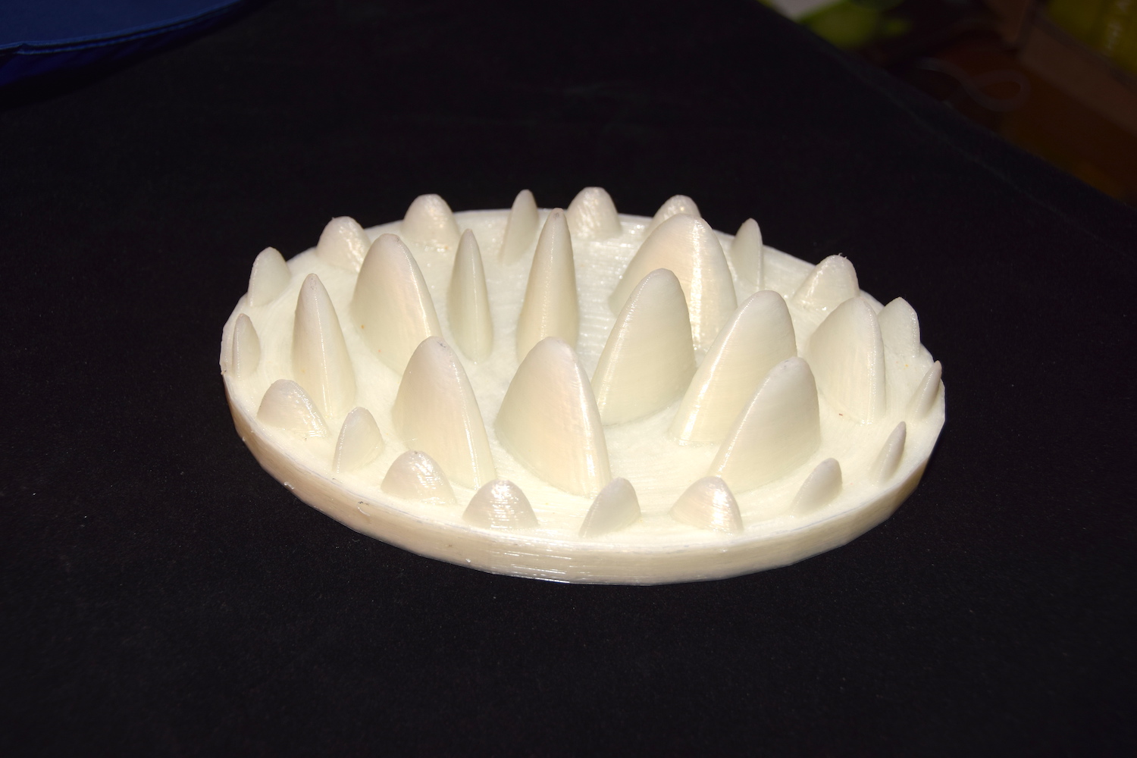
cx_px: 568
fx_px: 1326
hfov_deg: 46.4
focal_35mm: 42
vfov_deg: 31.9
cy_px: 379
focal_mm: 28
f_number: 4
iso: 280
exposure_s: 1/60
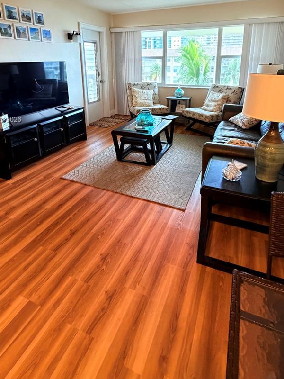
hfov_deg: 63.4
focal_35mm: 21
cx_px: 147
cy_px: 120
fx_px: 230
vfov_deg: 76.0
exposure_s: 1/60
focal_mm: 2.22
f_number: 2.2
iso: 640
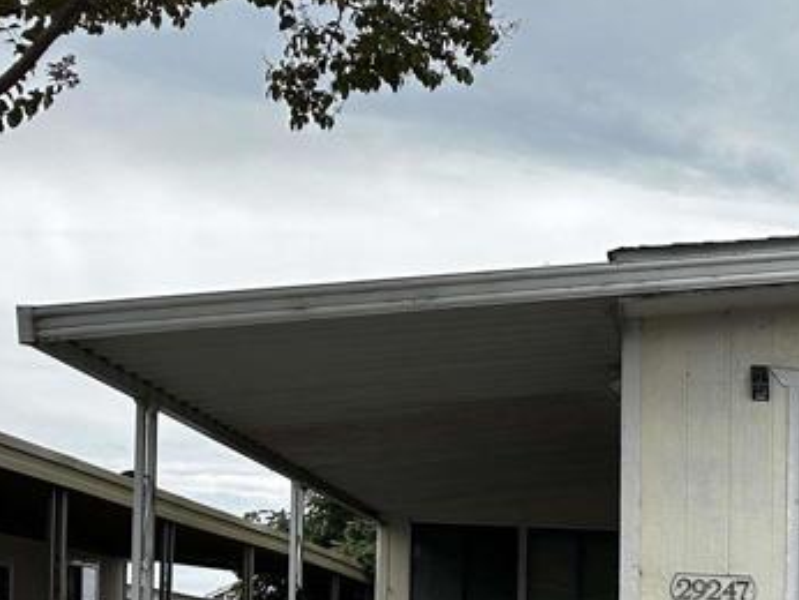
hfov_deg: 22.9
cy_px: 720
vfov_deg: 19.5
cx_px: 1159
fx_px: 1640
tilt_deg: -0.3
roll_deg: -2.2
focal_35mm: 71
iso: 80
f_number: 1.78
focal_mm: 6.86
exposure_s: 1/4184
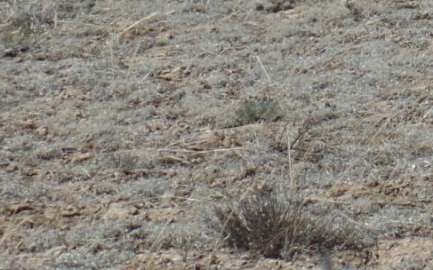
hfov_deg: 4.8
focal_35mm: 418
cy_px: -203
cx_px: 1267
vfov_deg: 3.1
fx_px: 4931
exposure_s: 1/1000
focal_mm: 11.4
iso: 80
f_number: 3.6
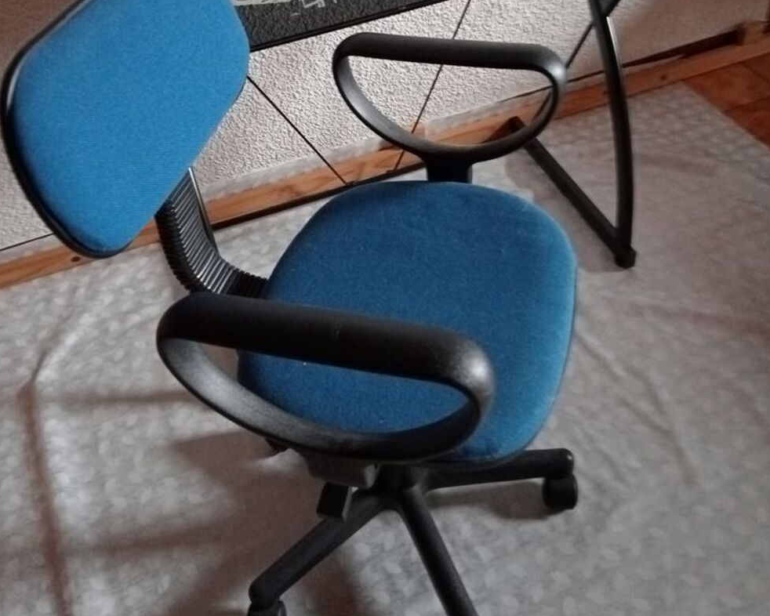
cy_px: 204
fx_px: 843
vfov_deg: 39.7
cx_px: 381
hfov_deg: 49.1
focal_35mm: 37
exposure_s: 1/25
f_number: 1.8
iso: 3383
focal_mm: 4.04
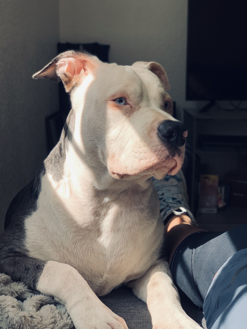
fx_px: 495
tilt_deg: -10.4
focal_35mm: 52
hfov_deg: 28.0
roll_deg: -0.3
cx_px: 124
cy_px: 164
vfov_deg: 36.8
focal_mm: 6
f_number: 2.4
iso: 16
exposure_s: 1/122
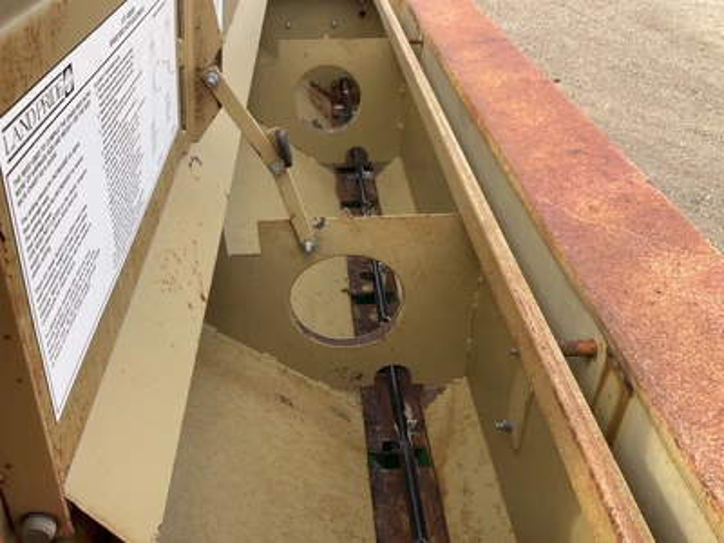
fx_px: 607
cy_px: 272
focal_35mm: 29
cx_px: 362
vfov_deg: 48.2
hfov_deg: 61.7
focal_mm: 3
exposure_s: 1/397
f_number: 1.8
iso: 25
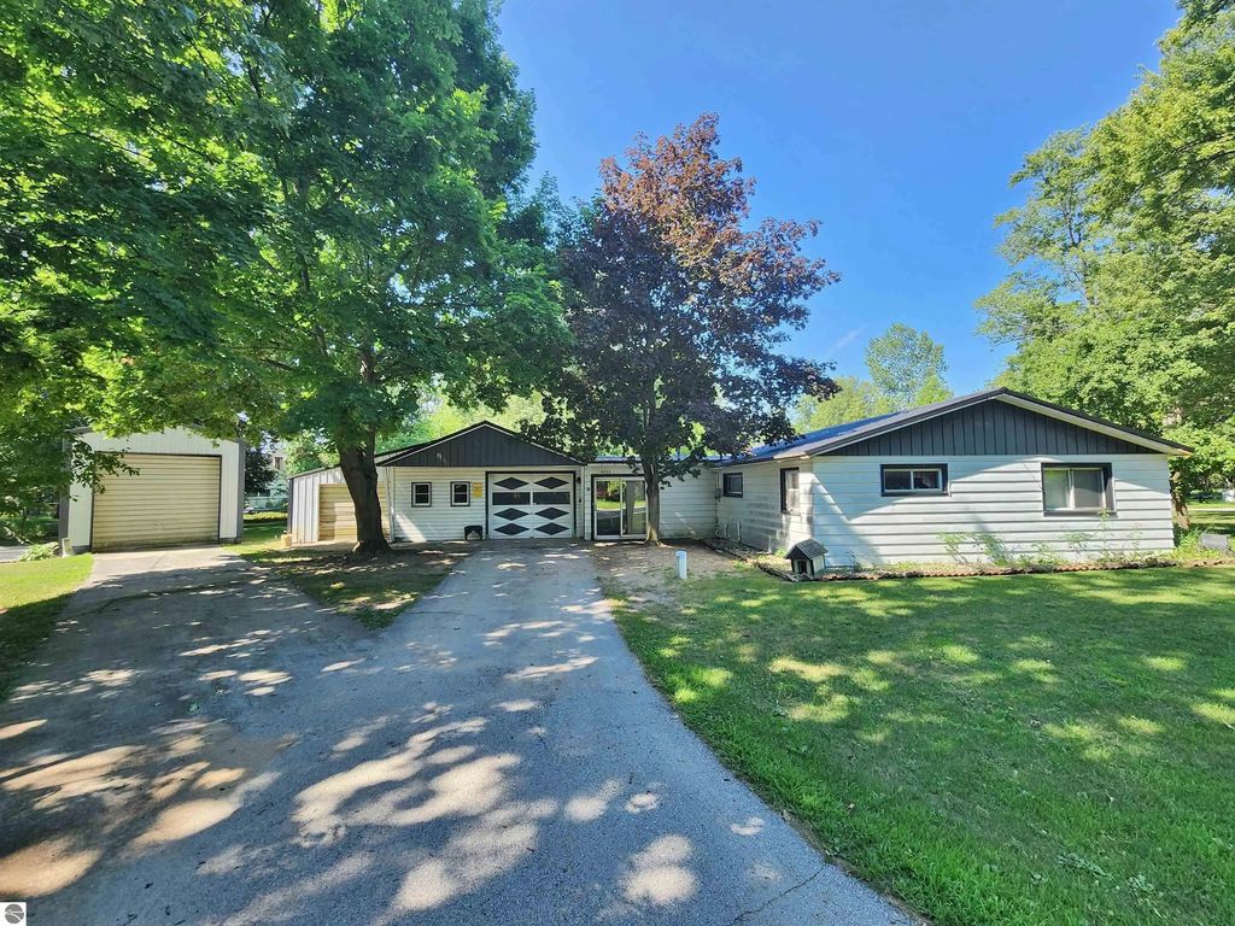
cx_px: 618
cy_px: 463
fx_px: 464
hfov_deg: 106.2
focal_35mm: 13
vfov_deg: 89.9
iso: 50
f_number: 2.2
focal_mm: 2.2
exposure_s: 1/364
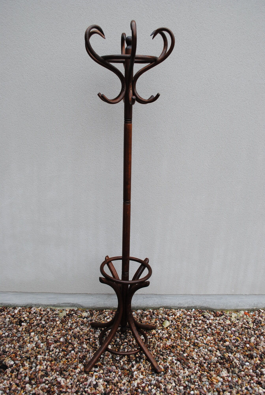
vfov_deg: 57.1
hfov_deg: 40.2
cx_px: 132
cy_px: 198
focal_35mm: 33
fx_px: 363
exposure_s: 1/125
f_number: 5.6
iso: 200
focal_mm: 22
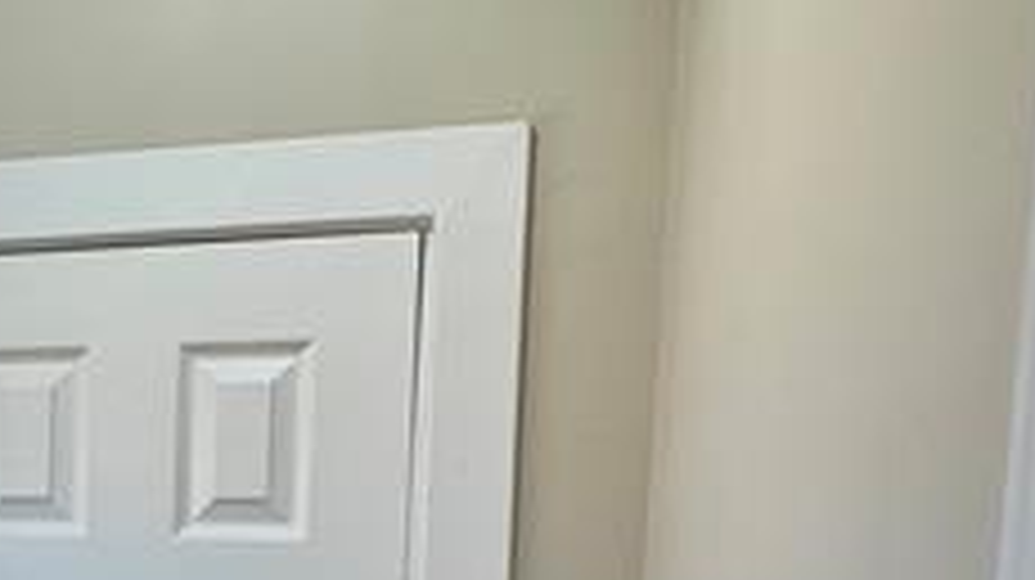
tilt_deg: -4.8
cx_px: 0
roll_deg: -2.1
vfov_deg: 21.7
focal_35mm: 51
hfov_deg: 36.5
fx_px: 1399
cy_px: 701
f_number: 2.2
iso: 50
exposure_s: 1/120
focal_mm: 2.22
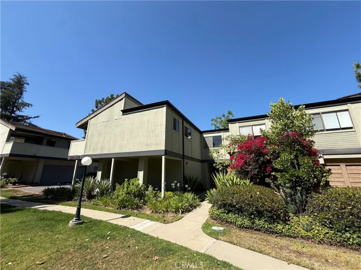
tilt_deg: +15.6
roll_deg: -0.2
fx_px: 146
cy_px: 135
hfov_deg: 102.1
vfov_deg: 85.7
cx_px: 180
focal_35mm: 14
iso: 50
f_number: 2.2
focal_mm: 2.22
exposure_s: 1/1698
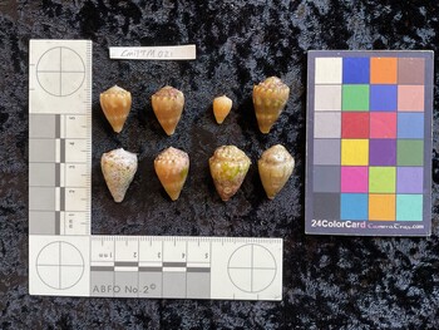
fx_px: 368
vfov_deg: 48.3
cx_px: 220
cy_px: 165
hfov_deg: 61.6
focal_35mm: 29
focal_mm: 3
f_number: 1.8
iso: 50
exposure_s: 1/50
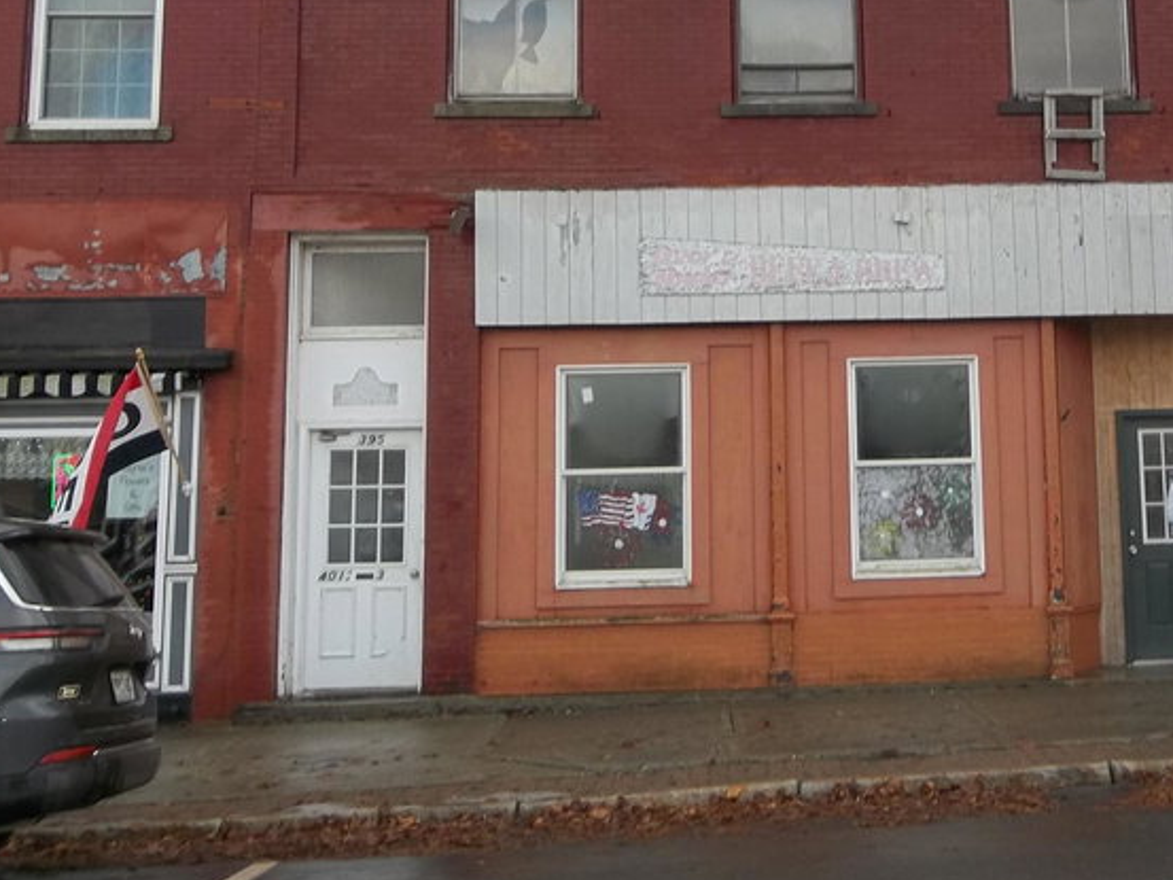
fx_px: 1695
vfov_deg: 28.7
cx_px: 857
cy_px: 212
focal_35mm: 50
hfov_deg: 37.4
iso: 80
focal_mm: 4.9
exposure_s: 1/160
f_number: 3.5
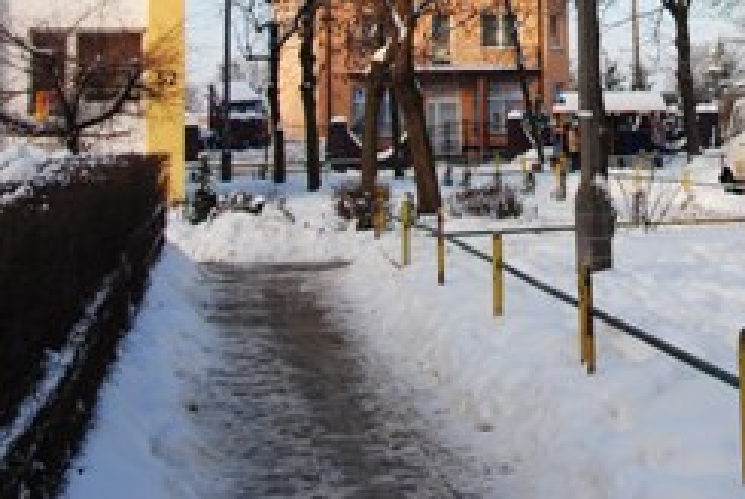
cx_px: 681
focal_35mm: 82
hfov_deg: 23.9
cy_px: -134
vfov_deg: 15.9
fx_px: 1705
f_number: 10
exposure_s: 1/250
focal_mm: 21
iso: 200
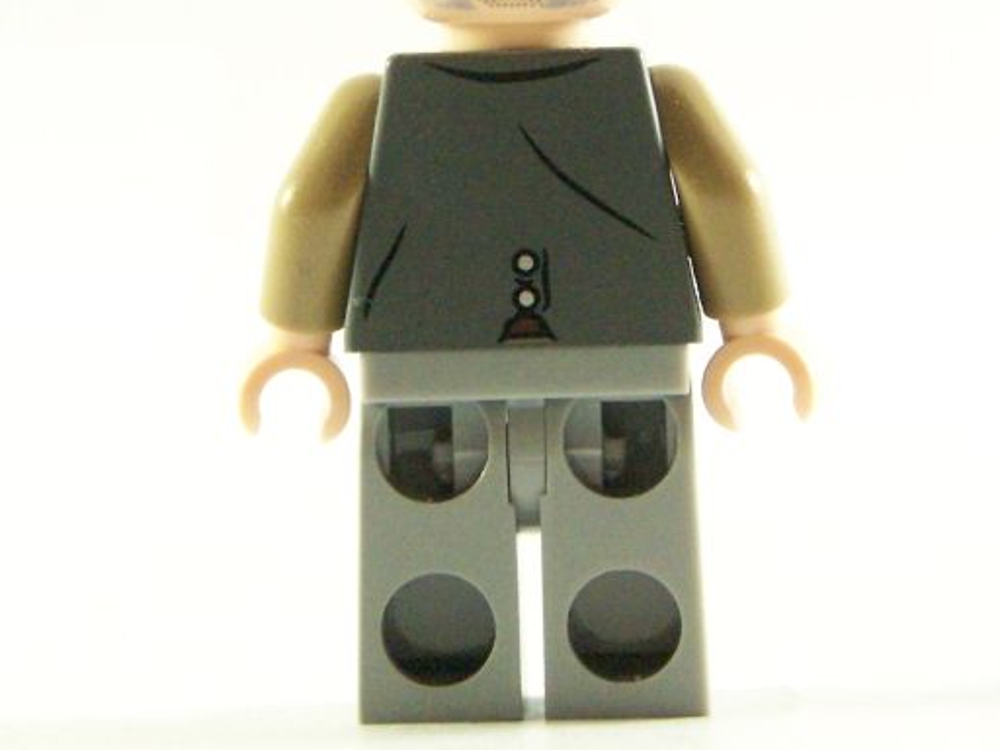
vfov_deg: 7.1
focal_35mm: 210
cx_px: 527
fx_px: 6067
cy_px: 205
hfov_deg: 9.4
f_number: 3.6
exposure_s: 1/60
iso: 400
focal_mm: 17.5
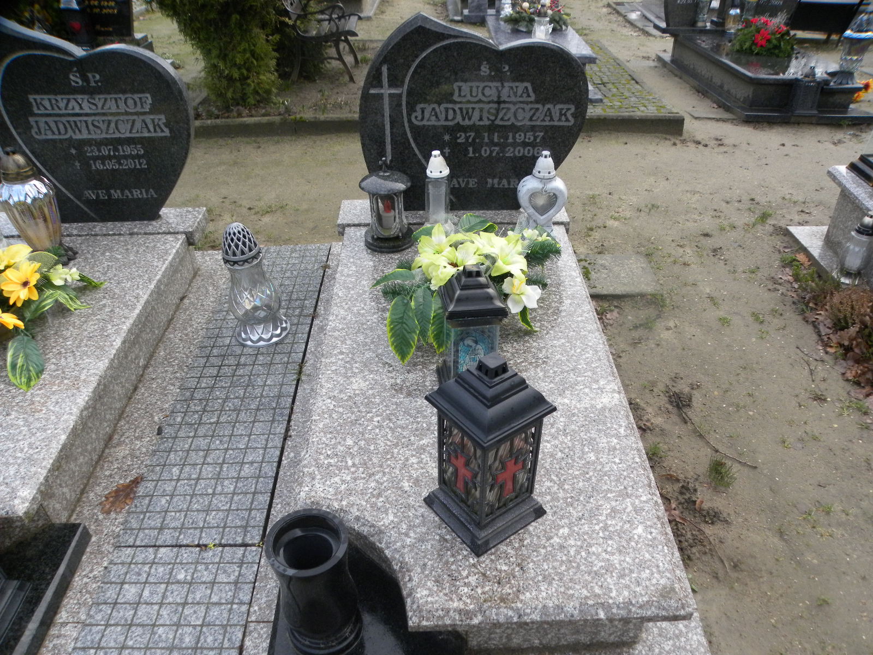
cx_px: 436
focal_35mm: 26
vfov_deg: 53.1
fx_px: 656
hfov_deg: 67.3
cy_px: 328
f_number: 2.8
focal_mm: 4.6
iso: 210
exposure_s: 1/350
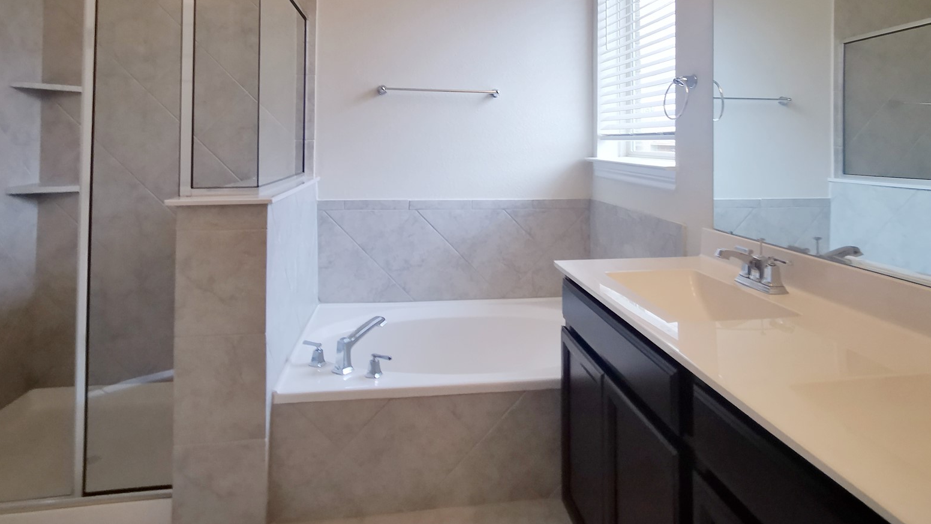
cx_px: 488
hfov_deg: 78.6
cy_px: 133
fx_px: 568
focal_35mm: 23
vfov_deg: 47.7
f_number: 2.2
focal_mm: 2.35
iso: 100
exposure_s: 1/60
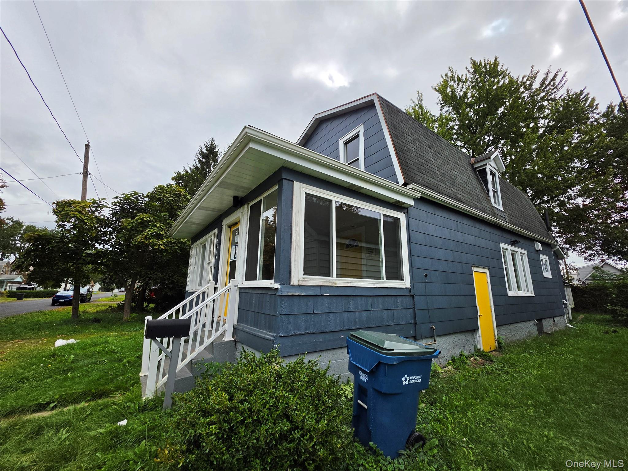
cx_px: 314
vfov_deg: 89.9
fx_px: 236
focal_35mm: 13
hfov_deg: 106.2
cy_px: 236
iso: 32
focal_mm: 2.2
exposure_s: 1/2797
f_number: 1.9
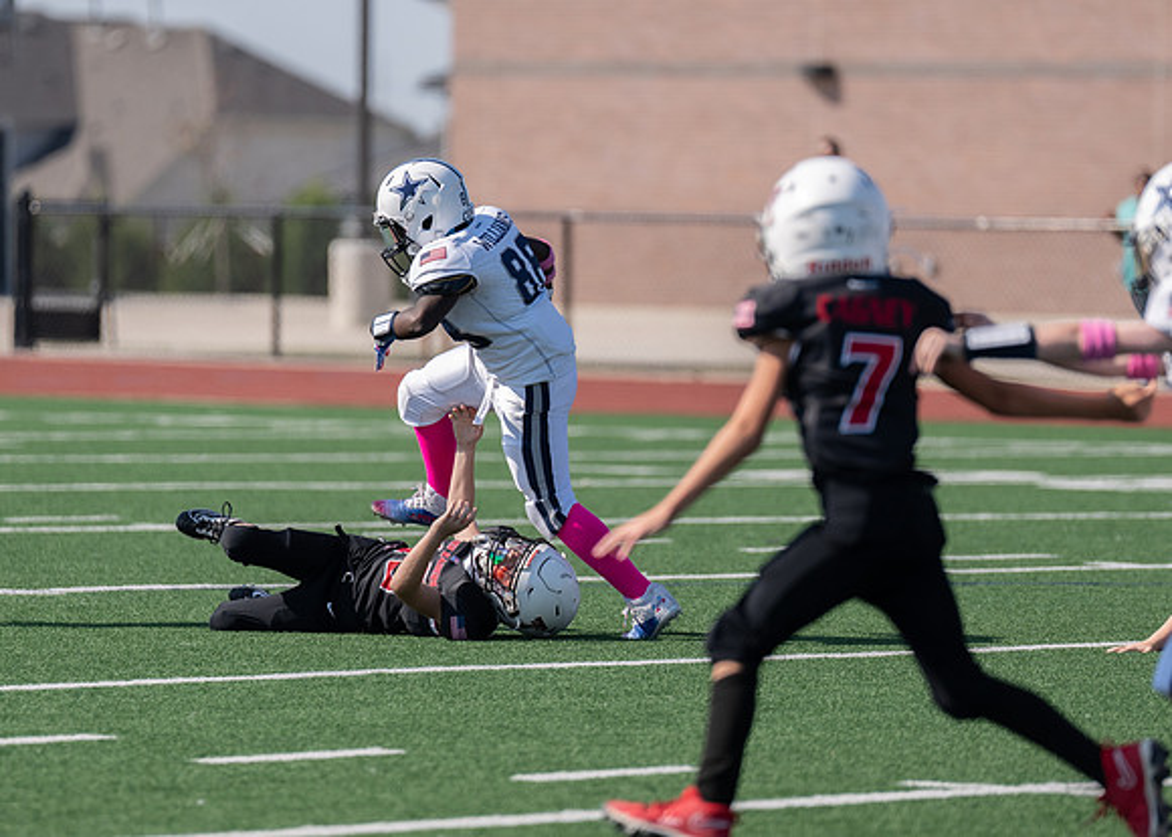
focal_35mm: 337
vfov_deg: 4.3
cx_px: 558
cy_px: 391
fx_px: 11226
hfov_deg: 6.0
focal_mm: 200
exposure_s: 1/2000
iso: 100
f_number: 2.8
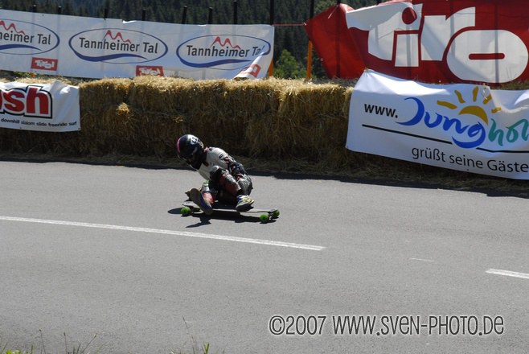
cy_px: 177
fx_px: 1213
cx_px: 264
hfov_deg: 24.6
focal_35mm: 82
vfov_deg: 16.6
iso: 320
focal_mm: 55
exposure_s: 1/640
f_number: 7.1
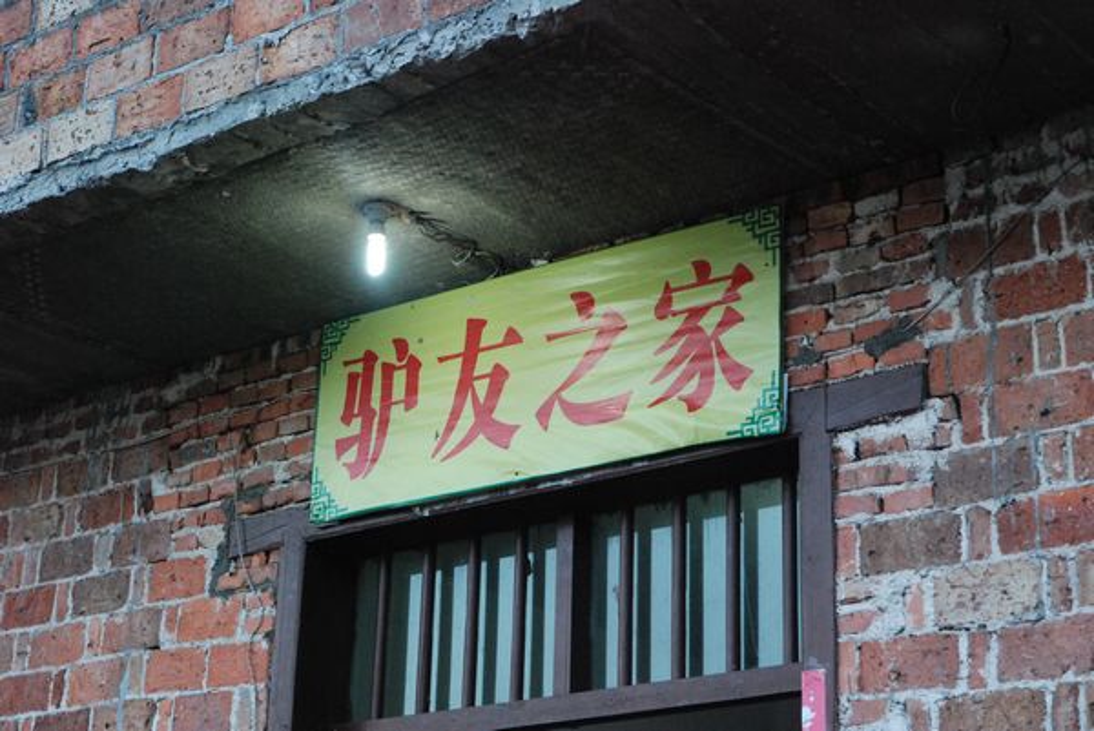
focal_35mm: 75
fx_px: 2281
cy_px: 366
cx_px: 547
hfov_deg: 27.0
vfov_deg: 18.2
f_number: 5
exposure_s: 1/100
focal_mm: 50
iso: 1600
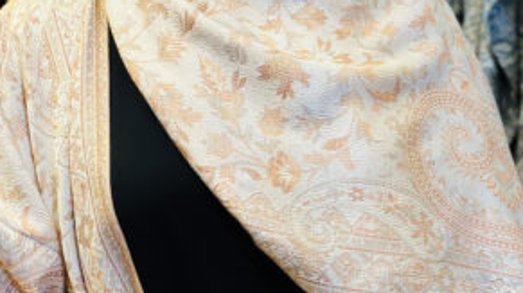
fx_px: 1995
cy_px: 237
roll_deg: +1.7
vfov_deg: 8.4
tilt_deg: +0.1
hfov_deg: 14.9
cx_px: 243
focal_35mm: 144
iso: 64
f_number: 1.78
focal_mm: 6.86
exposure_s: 1/133
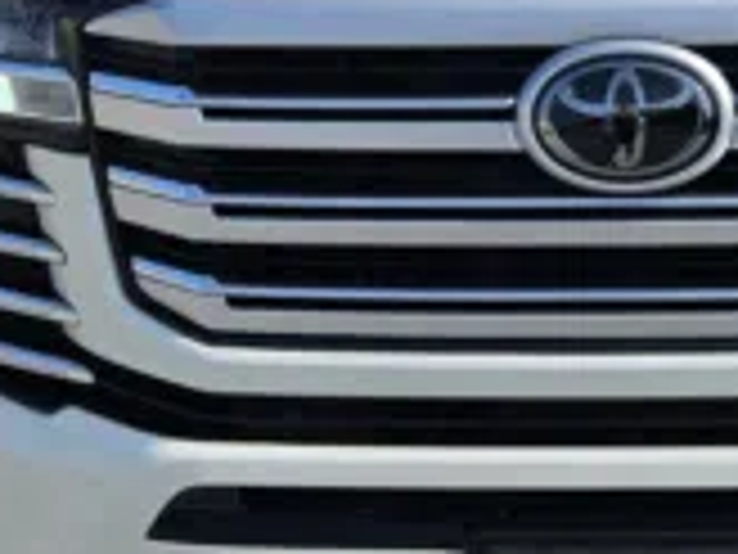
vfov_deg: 16.2
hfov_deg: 21.6
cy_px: 54
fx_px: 1919
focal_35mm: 90
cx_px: 554
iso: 25
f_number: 1.8
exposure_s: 1/2775
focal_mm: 5.4
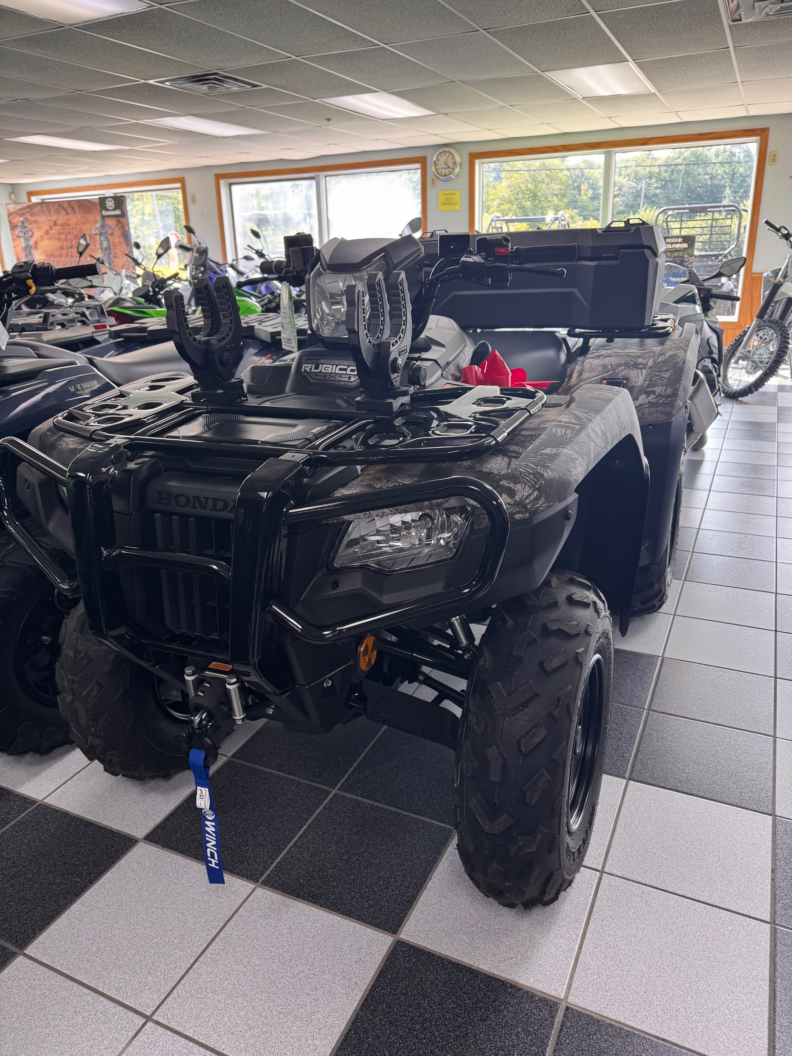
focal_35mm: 24
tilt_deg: -19.5
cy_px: 528
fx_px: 732
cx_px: 396
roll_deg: +3.2
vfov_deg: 71.6
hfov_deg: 56.8
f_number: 1.78
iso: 125
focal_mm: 6.76
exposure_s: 1/120
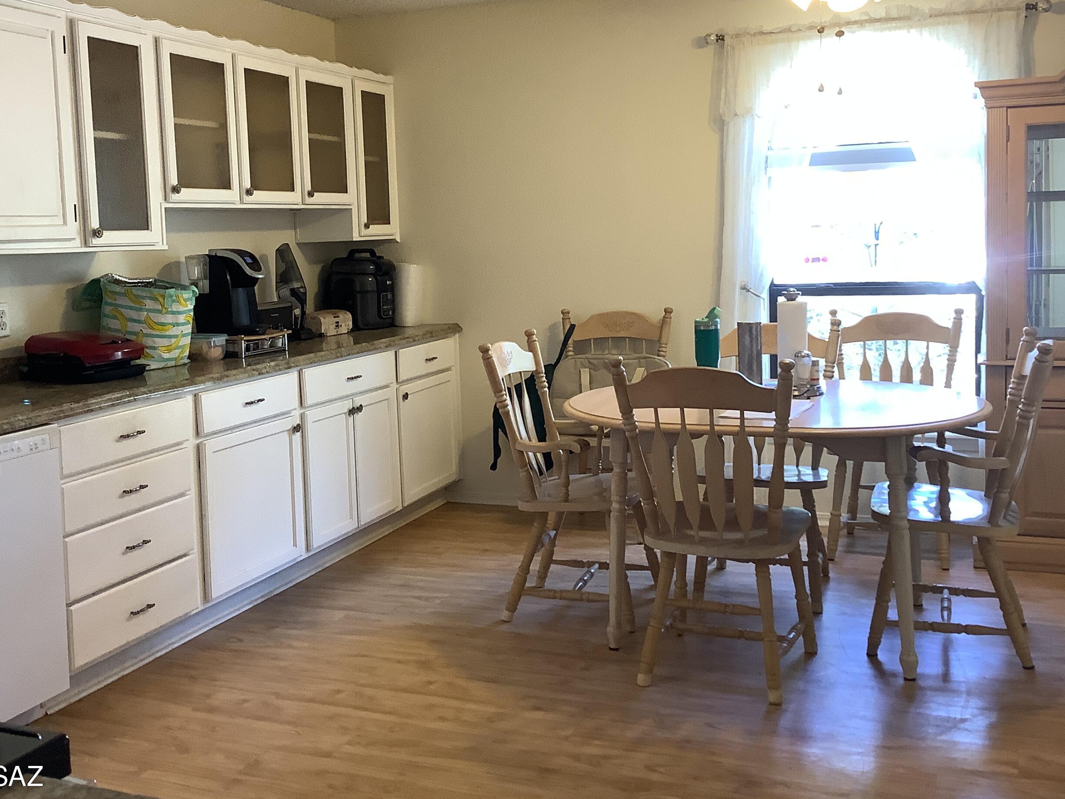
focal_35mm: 38
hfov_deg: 48.9
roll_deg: +2.2
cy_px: 332
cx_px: 496
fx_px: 1169
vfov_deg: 37.6
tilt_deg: -5.4
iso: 160
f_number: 2.4
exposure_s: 1/60
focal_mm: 3.3
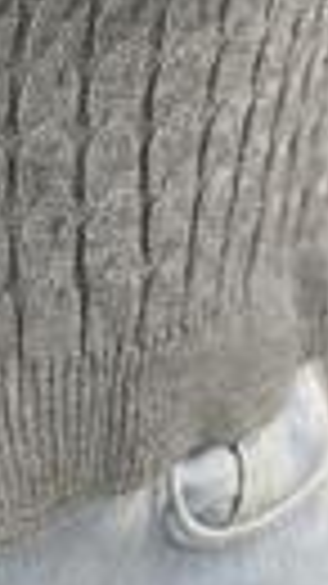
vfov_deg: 12.6
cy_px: -124
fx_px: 2570
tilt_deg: -44.1
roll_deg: +2.0
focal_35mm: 166
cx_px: -193
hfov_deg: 7.2
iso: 160
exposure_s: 1/100
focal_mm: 6.86
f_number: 1.78
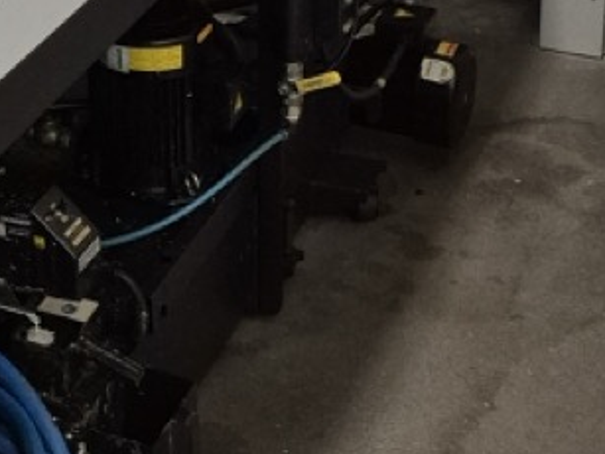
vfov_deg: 14.7
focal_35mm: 96
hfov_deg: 19.6
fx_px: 1677
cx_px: -55
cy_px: -146
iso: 1000
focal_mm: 5.4
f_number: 1.8
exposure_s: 1/120
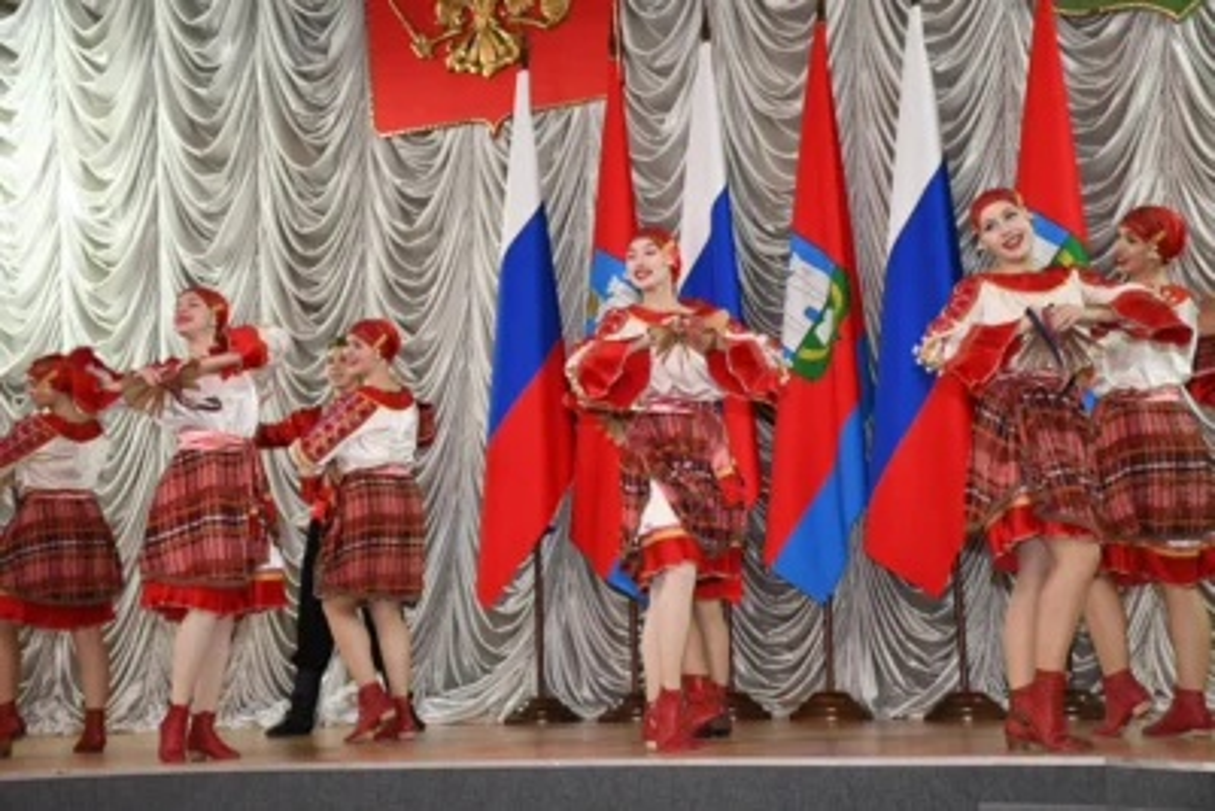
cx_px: 608
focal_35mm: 75
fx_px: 2532
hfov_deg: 27.0
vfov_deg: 18.2
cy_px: 406
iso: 5000
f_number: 5
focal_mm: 50
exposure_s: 1/125
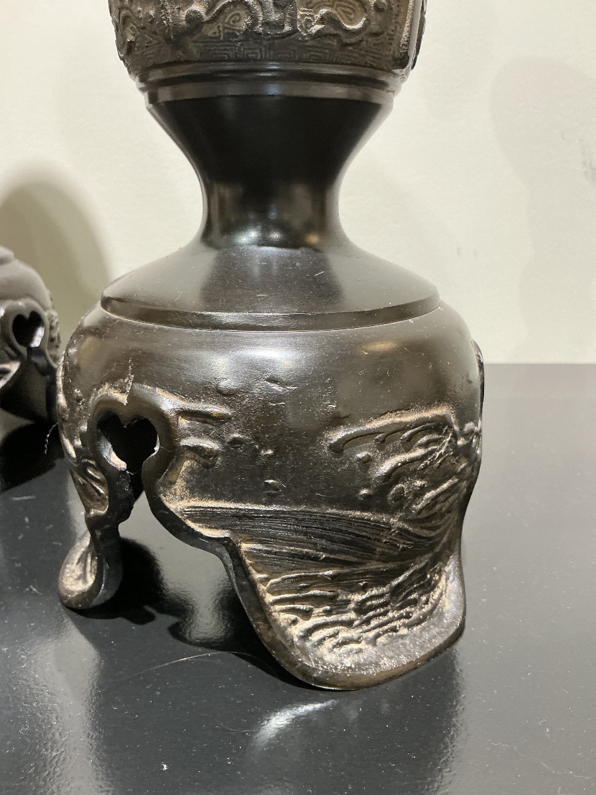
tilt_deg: -17.6
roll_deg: +0.2
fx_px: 643
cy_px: 398
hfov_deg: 49.7
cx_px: 298
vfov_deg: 63.4
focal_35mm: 28
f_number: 1.8
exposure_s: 1/50
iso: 160
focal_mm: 3
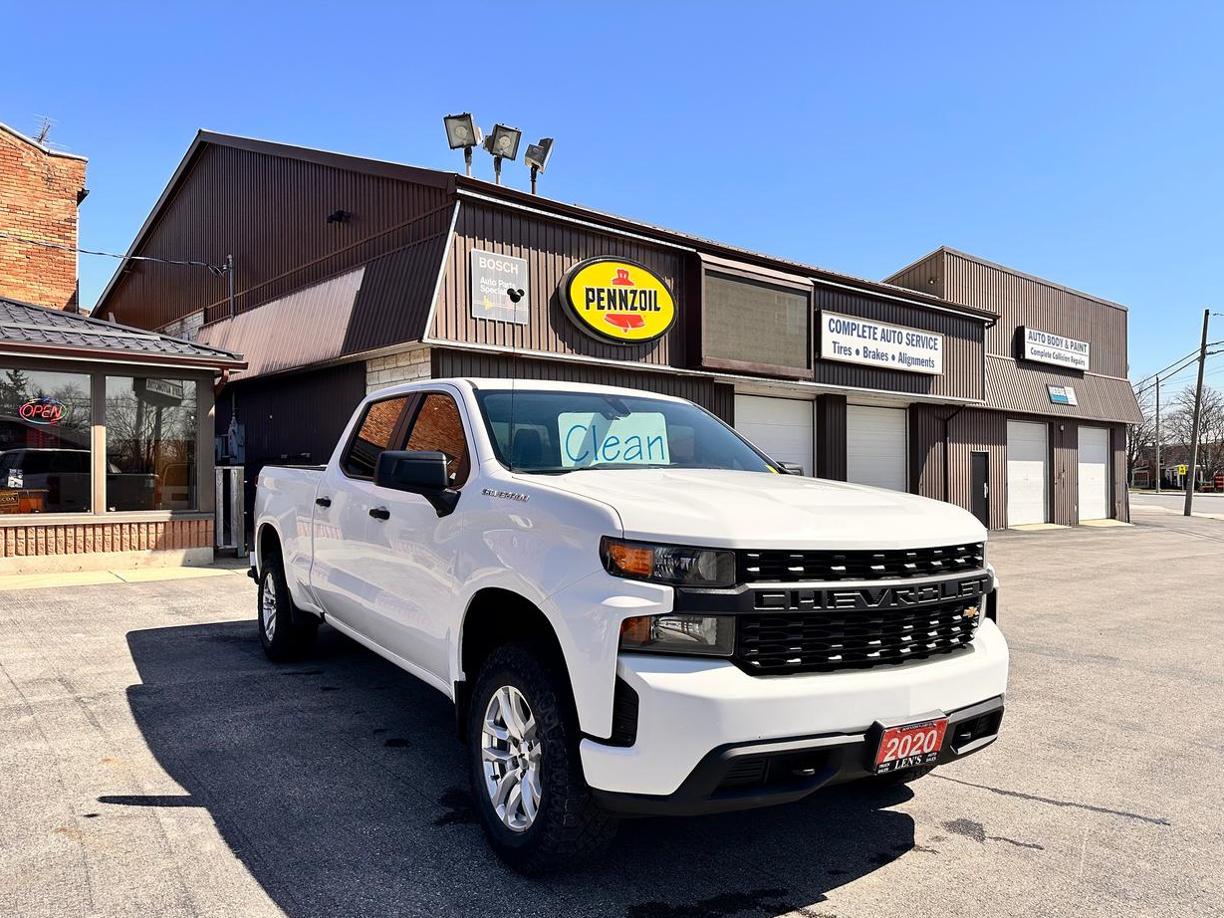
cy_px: 477
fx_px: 884
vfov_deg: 54.9
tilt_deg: +0.4
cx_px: 623
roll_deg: +0.6
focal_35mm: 25
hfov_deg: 69.4
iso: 80
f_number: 1.78
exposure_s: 1/4545
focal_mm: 6.86
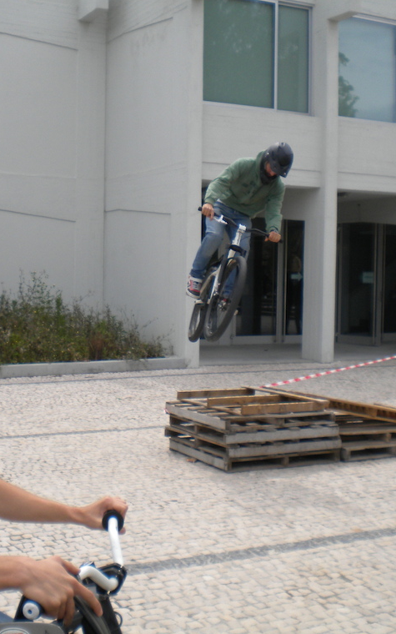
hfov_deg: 25.7
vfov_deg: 40.3
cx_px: 129
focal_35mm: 50
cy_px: 318
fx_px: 863
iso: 80
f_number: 4.6
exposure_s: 1/467
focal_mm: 6.3
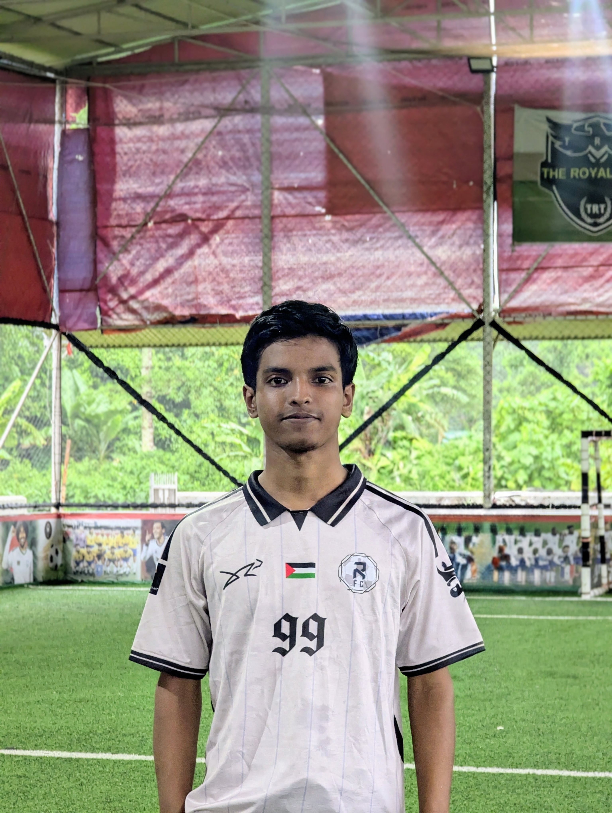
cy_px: 406
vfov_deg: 16.8
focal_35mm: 117
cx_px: 306
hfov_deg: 12.7
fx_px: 2751
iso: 892
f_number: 3.5
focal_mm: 19
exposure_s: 1/25
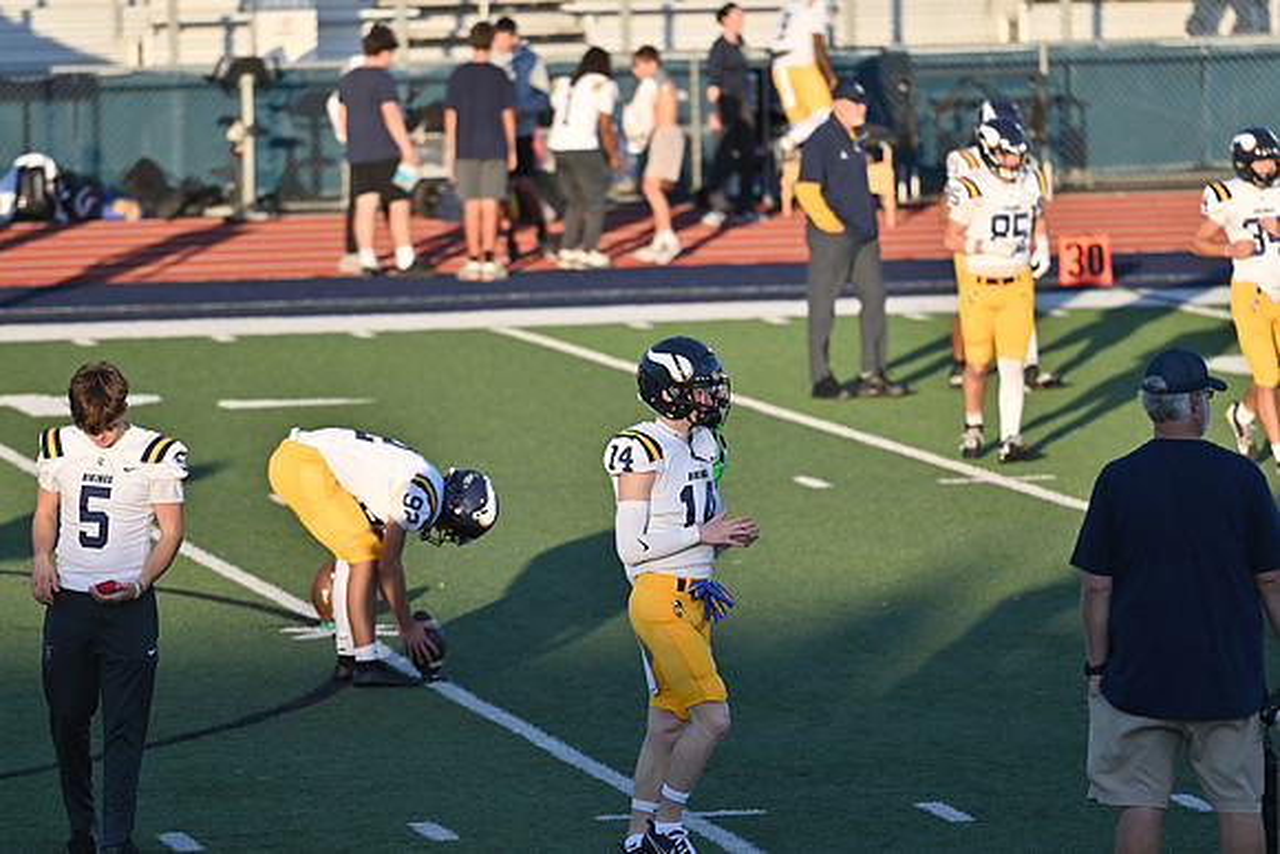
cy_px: 427
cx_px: 640
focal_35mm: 300
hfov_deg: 6.9
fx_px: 10669
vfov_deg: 4.6
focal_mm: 200
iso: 100
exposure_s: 1/1000
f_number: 4
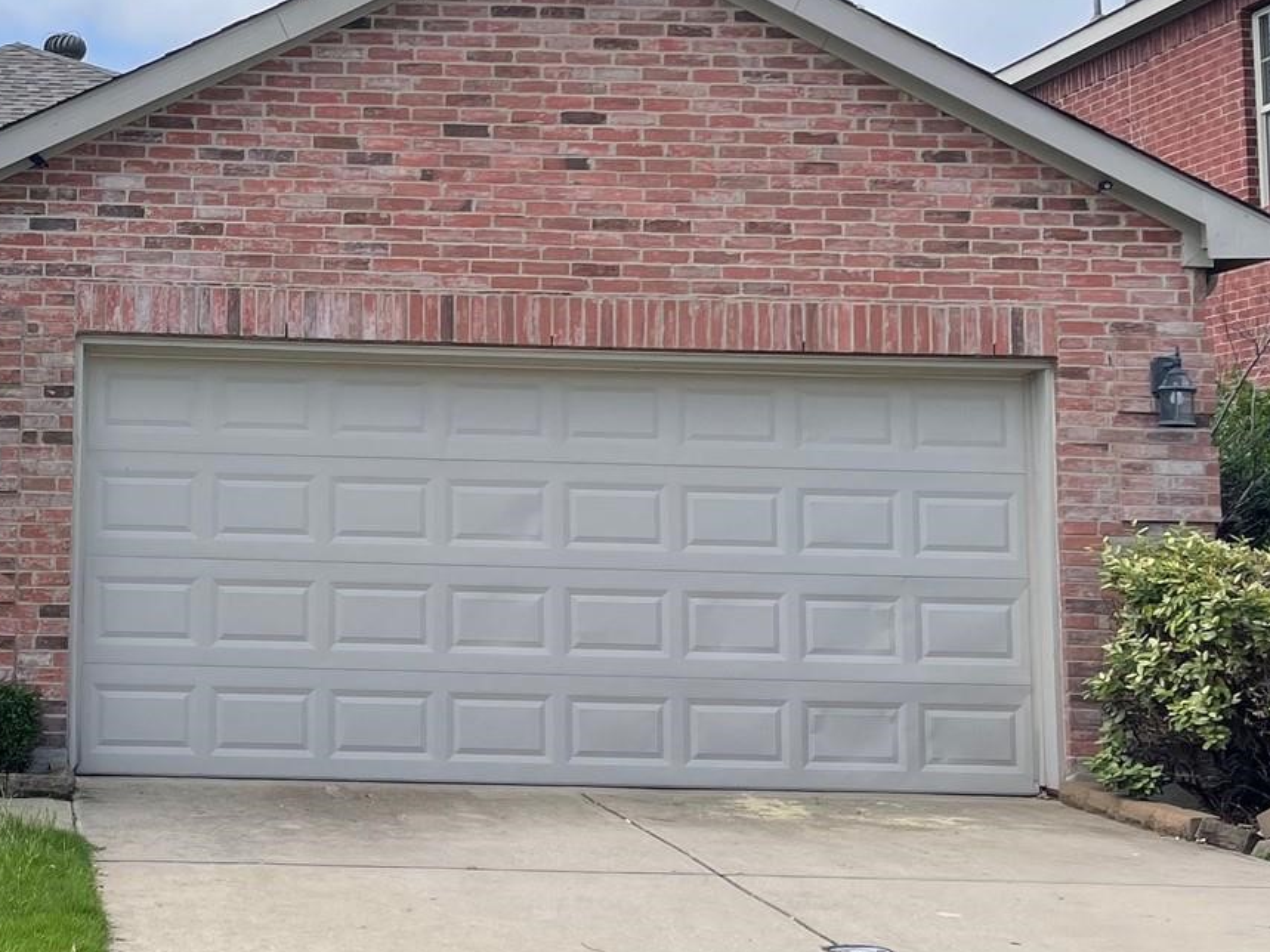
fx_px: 2274
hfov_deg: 29.7
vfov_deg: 23.5
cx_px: 96
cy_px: 275
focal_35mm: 62
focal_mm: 5.1
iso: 32
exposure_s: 1/4049
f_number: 1.6
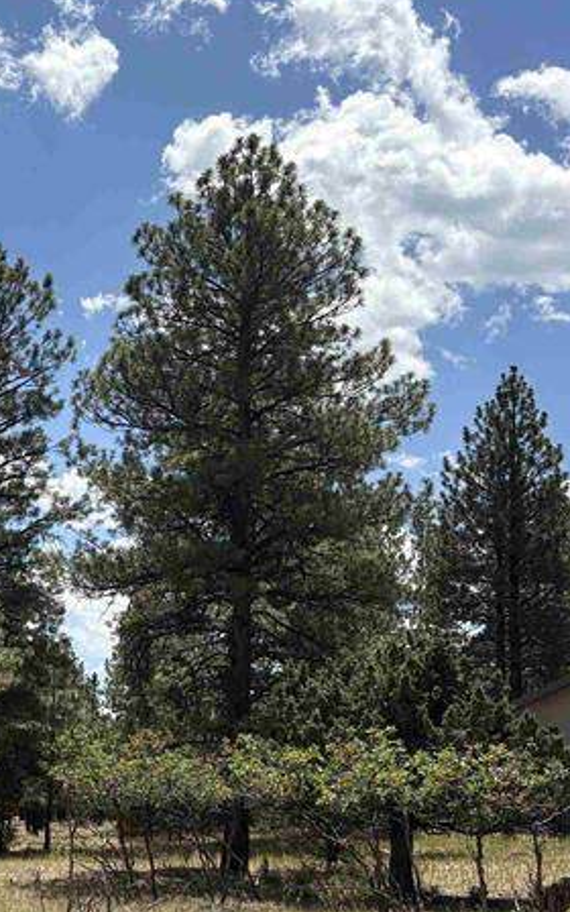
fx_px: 1566
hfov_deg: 17.9
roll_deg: -3.4
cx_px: -338
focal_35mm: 63
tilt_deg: +3.6
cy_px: 623
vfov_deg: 32.2
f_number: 1.6
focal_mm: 5.96
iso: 64
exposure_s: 1/3831
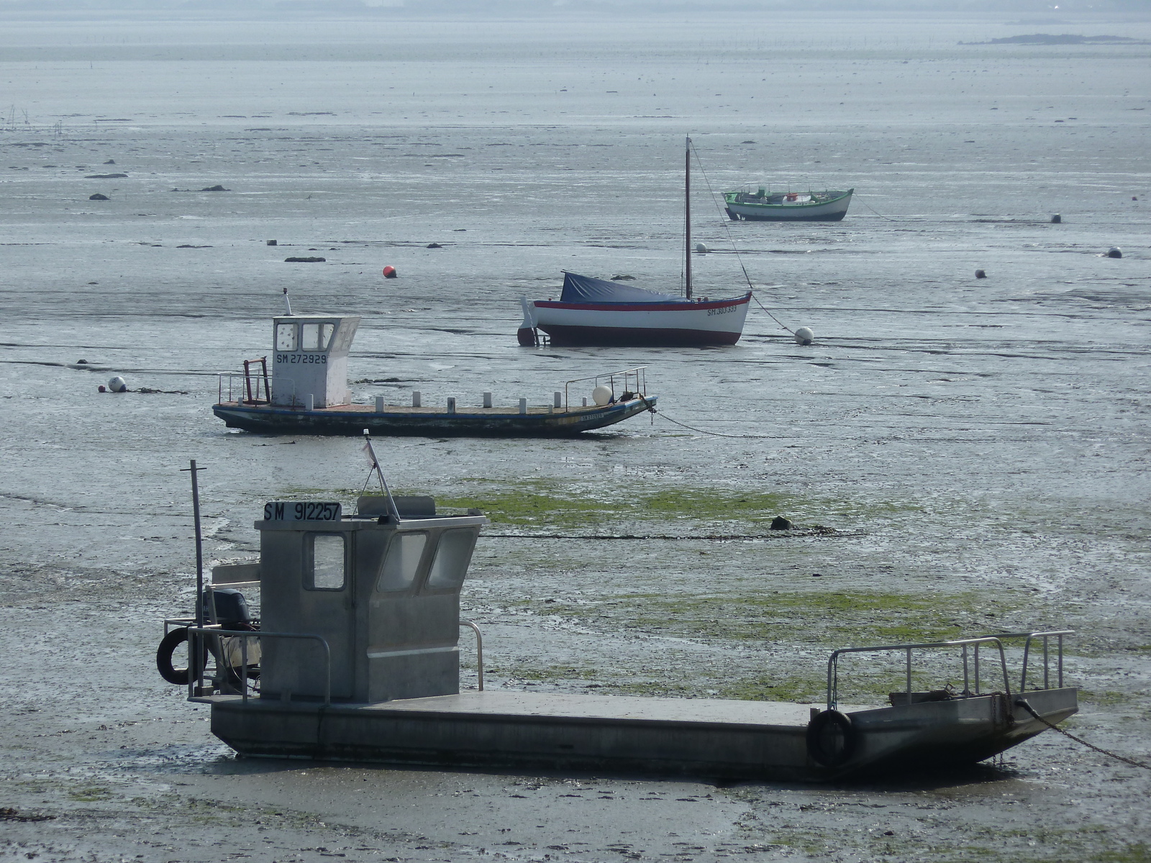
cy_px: 432
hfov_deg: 7.6
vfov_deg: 5.7
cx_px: 576
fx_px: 8645
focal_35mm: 260
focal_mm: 42.6
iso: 80
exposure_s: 1/800
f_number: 5.6
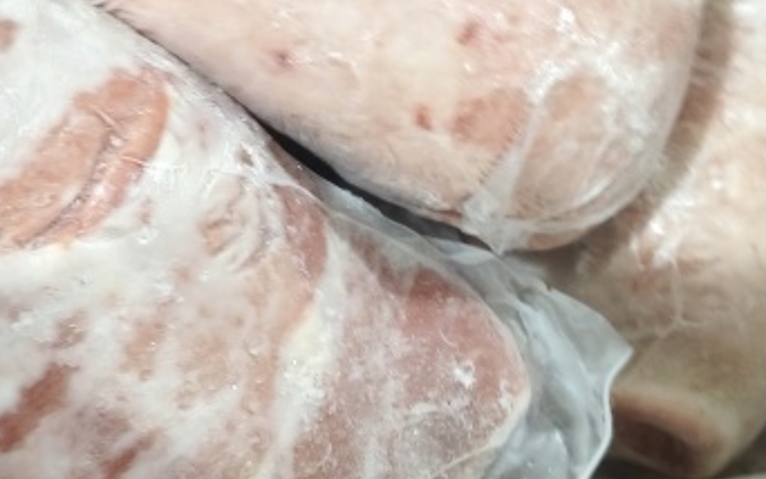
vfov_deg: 22.2
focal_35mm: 57
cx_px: 329
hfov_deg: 35.6
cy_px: 40
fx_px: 1190
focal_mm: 5.6
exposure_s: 1/20.1
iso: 2224
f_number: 1.88
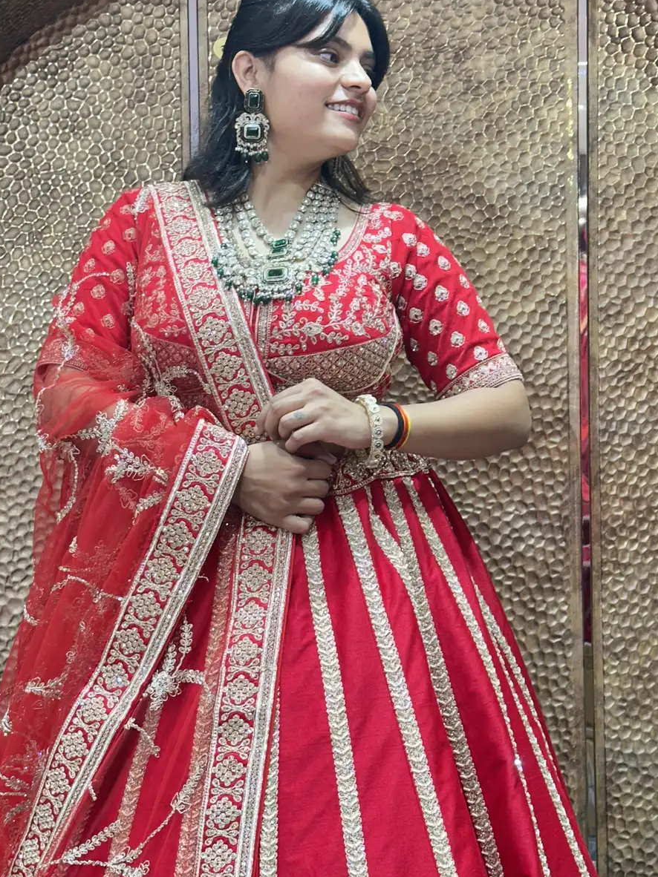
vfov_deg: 29.8
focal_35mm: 65
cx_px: 285
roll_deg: -0.9
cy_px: 422
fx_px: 1648
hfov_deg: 22.6
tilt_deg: +1.8
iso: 80
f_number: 1.78
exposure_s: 1/50
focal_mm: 6.86
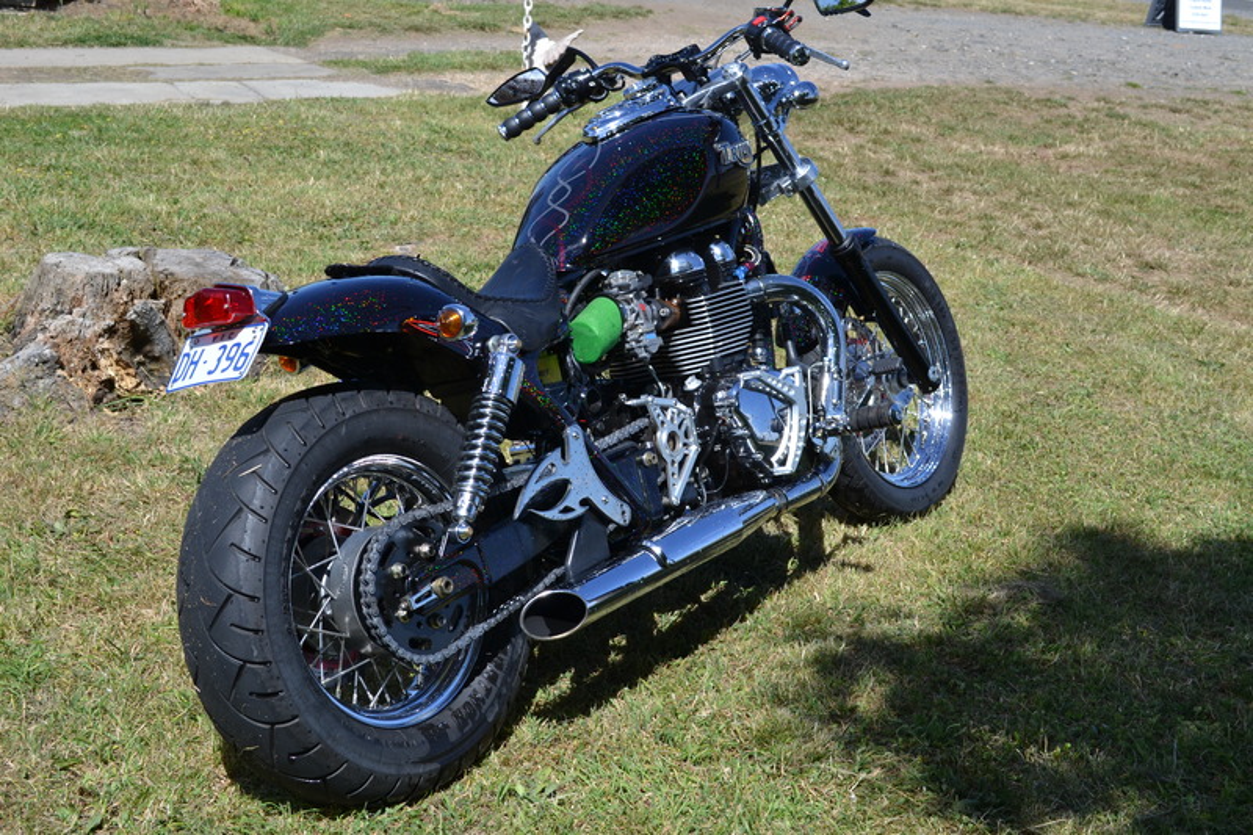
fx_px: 1670
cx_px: 626
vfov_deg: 28.1
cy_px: 418
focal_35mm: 48
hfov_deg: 41.1
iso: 100
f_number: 8
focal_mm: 32
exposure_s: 1/250
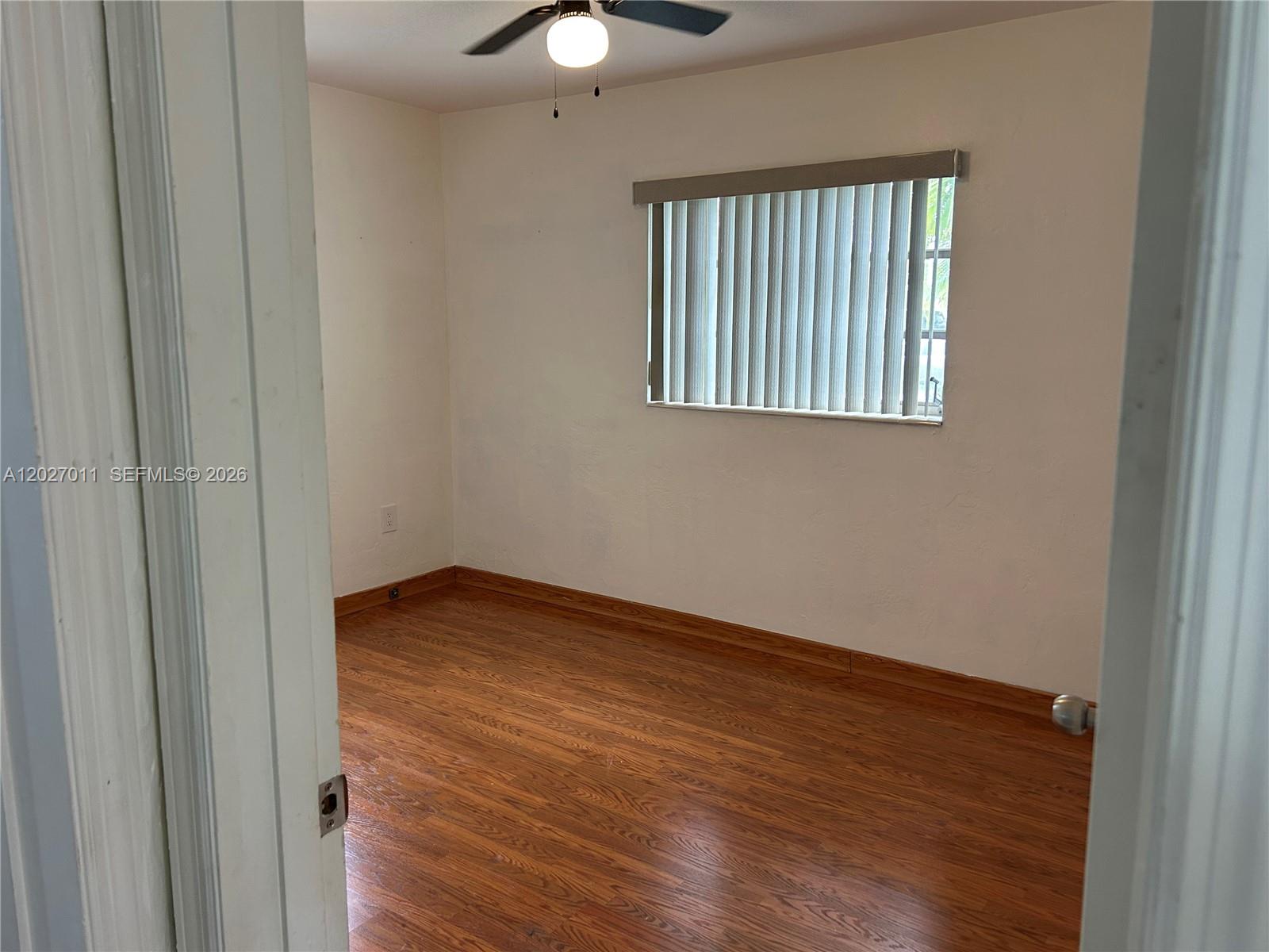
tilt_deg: -9.9
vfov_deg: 53.1
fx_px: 953
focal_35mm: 26
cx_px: 634
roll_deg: +0.1
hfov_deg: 67.3
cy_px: 476
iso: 125
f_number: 1.5
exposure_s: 1/120
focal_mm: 5.7
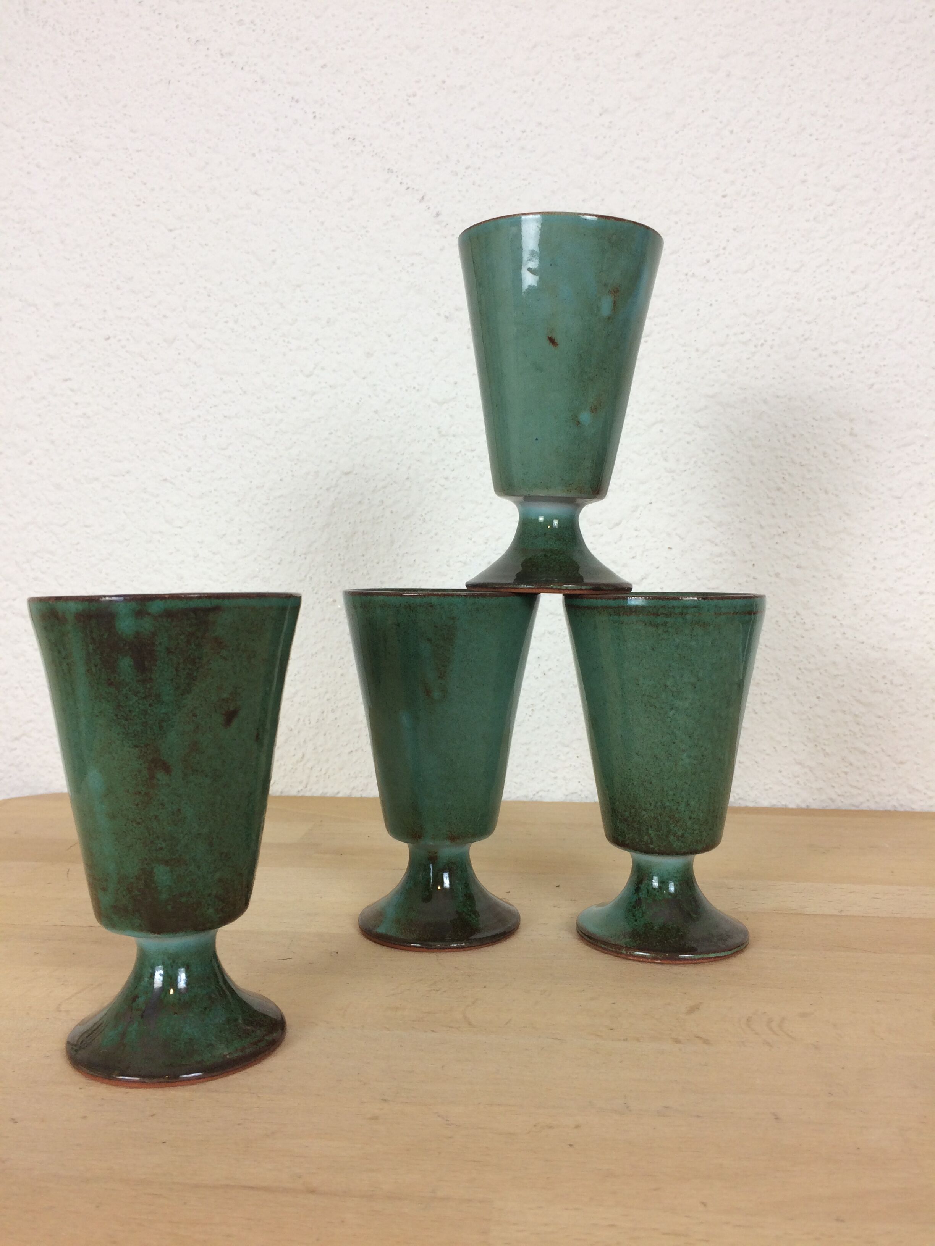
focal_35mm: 29
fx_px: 1044
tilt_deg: -3.0
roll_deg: +1.1
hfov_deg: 48.2
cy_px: 623
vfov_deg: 61.7
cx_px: 468
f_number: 2.2
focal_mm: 4.15
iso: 50
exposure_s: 1/50
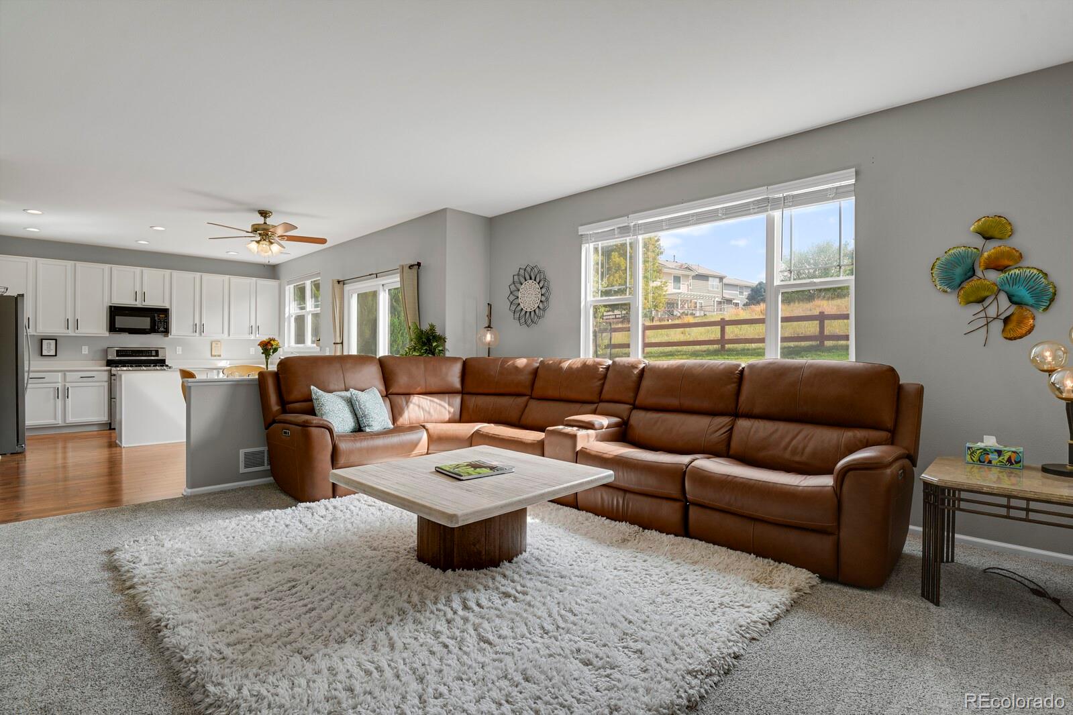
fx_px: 507
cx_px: 536
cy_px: 358
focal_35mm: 17
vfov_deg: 70.4
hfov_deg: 93.3
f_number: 8
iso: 500
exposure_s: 1/20
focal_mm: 17
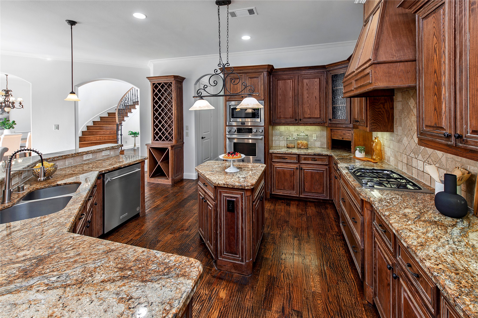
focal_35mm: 14
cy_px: 159
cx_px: 239
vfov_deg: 81.1
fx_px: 186
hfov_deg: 104.3
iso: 250
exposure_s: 1/8
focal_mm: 14
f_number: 9
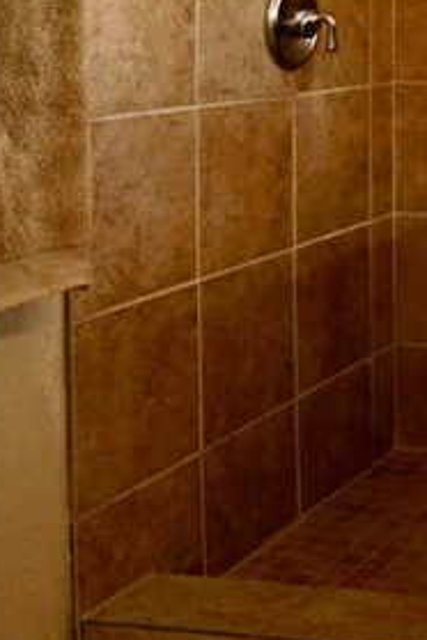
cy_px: 58
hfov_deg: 13.4
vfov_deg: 22.5
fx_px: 1566
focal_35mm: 88
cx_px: 849
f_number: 4
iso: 100
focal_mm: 16
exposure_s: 1/60
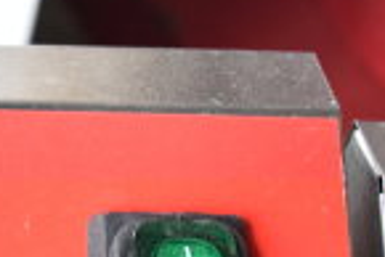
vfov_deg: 8.9
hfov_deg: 12.0
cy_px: 351
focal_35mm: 151
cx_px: -398
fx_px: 1616
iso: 360
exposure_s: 1/40
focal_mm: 24
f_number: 3.8
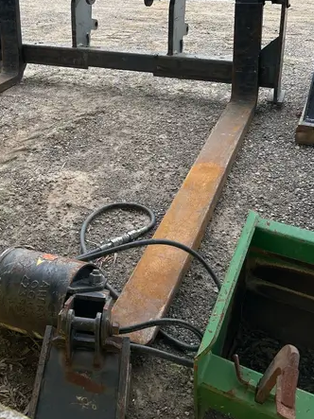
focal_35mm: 43
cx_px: 68
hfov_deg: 32.8
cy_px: 93
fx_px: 520
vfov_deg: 42.2
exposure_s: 1/1838
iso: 50
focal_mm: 5.7
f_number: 1.5
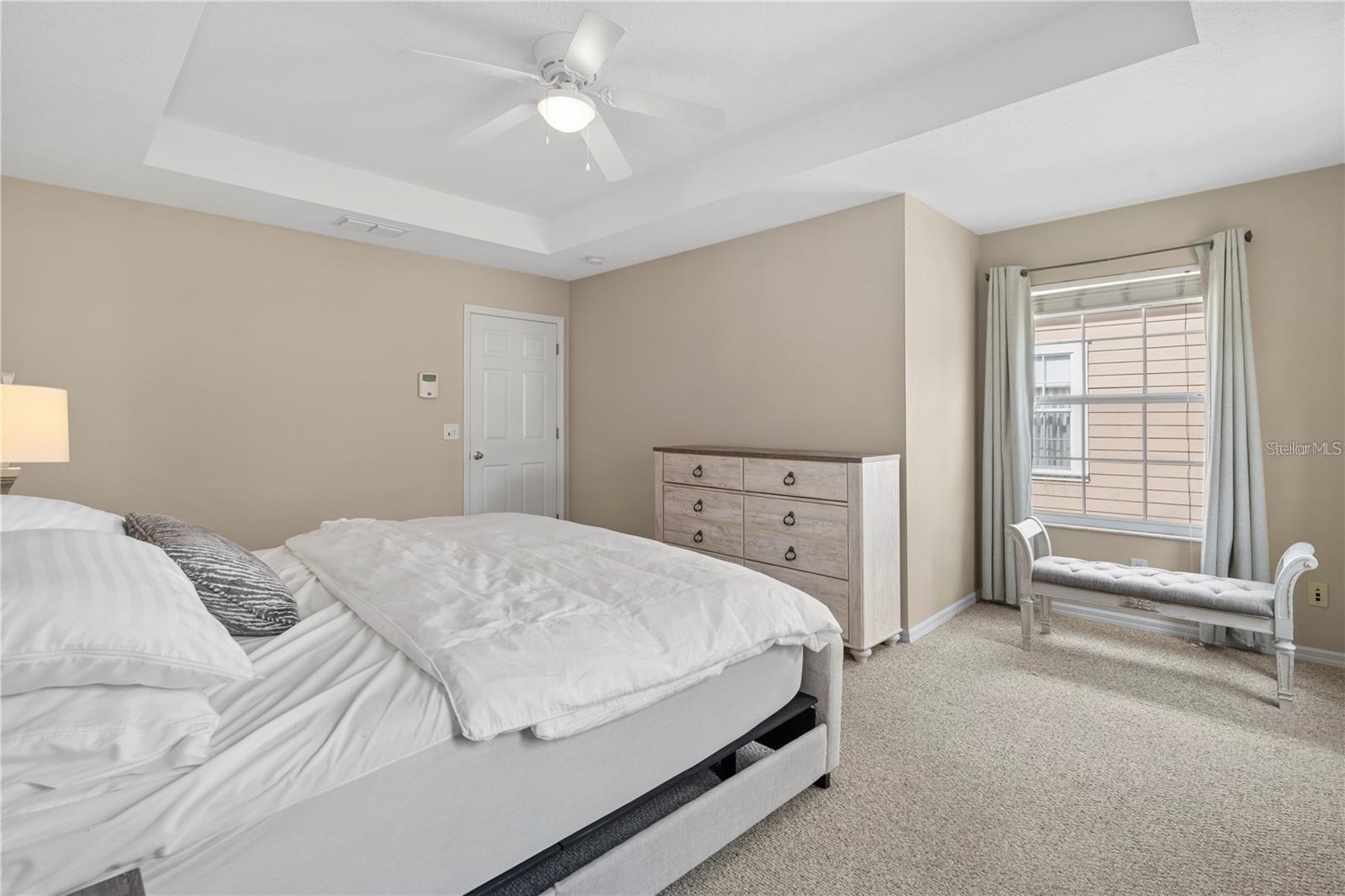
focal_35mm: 16
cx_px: 672
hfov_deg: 96.7
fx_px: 598
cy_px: 448
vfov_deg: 73.7
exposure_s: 1/2.5
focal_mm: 16
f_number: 9
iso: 100
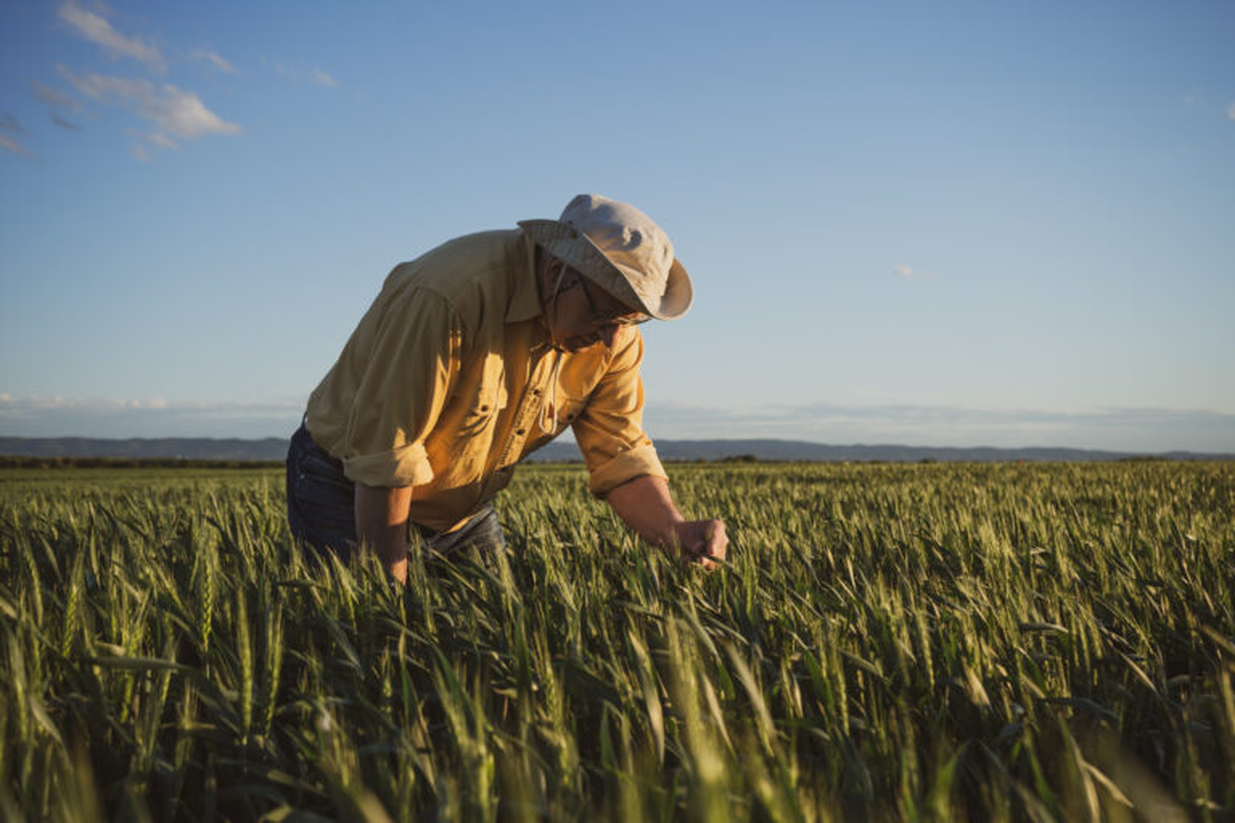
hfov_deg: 46.4
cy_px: 412
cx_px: 618
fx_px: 1441
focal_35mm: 42
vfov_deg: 31.9
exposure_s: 1/250
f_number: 5.6
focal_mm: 42
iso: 100
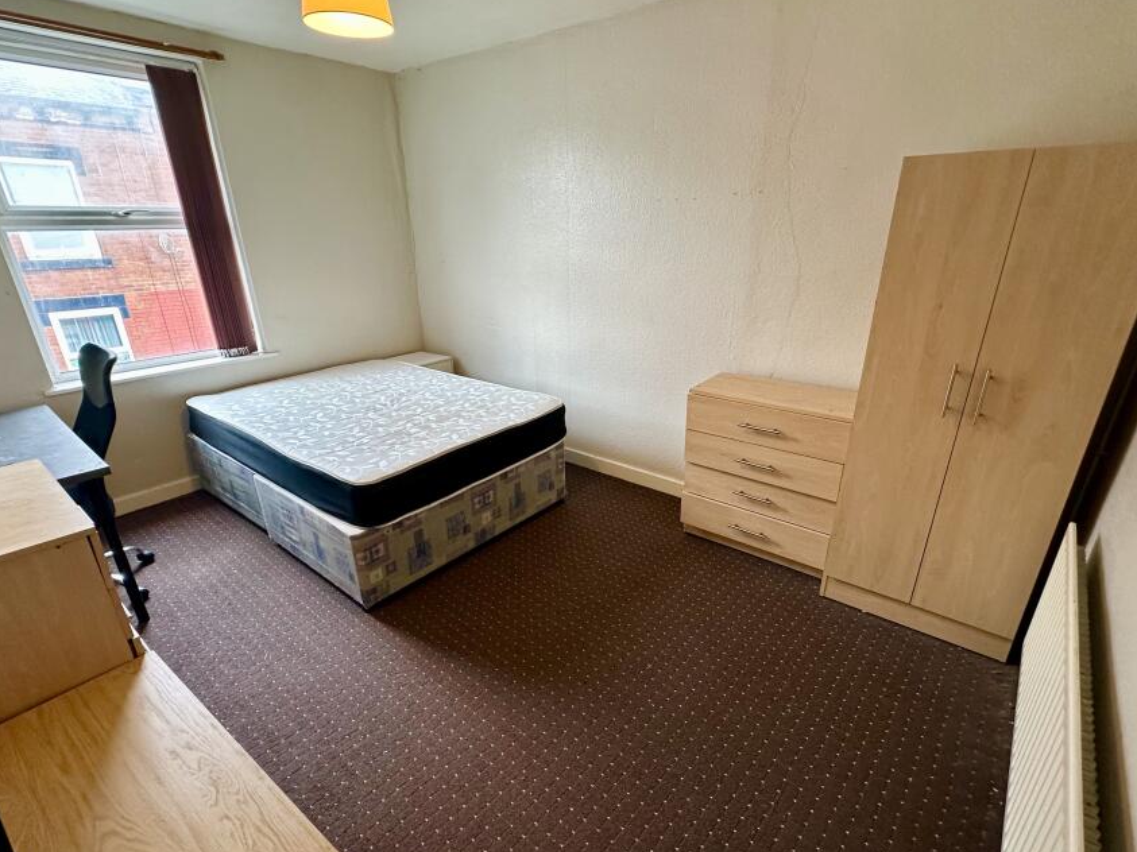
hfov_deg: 91.0
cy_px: 457
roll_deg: -1.1
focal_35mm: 17
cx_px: 577
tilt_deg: -22.1
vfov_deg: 74.6
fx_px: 558
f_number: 2.2
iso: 160
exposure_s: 1/100
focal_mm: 2.22
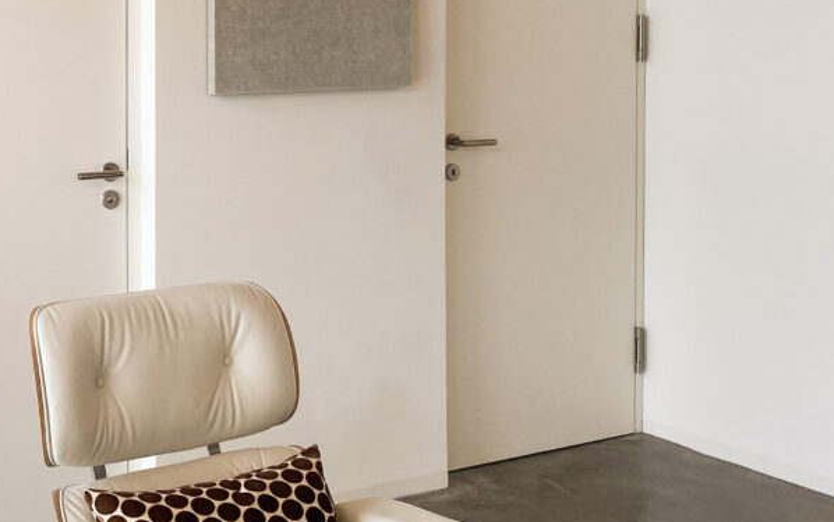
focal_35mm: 59
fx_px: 1341
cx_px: 93
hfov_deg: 32.9
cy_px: 85
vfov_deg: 21.7
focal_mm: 4.25
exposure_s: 1/200
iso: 32
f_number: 1.8
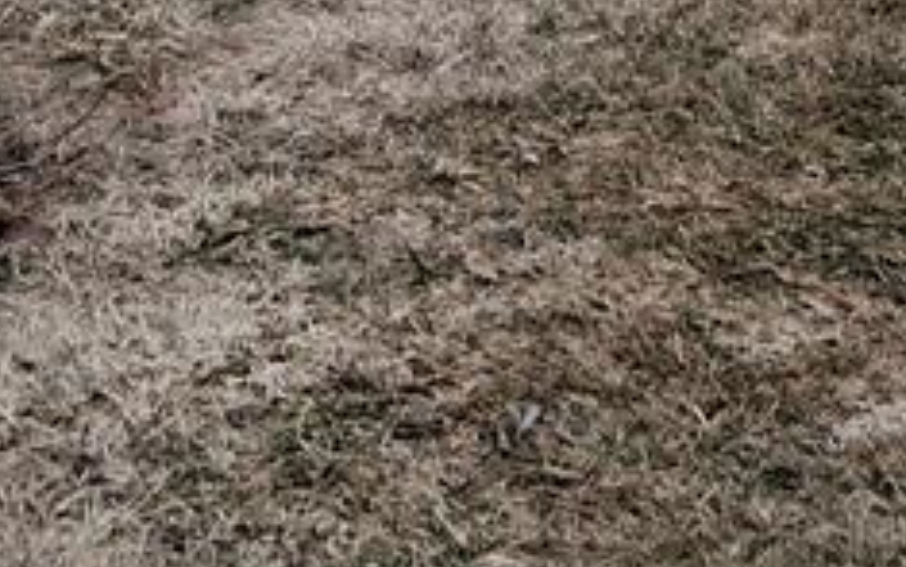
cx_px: 413
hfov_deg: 17.4
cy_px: -436
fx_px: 2964
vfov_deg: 10.3
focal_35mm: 120
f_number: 1.8
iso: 25
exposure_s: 1/100
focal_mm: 3.98
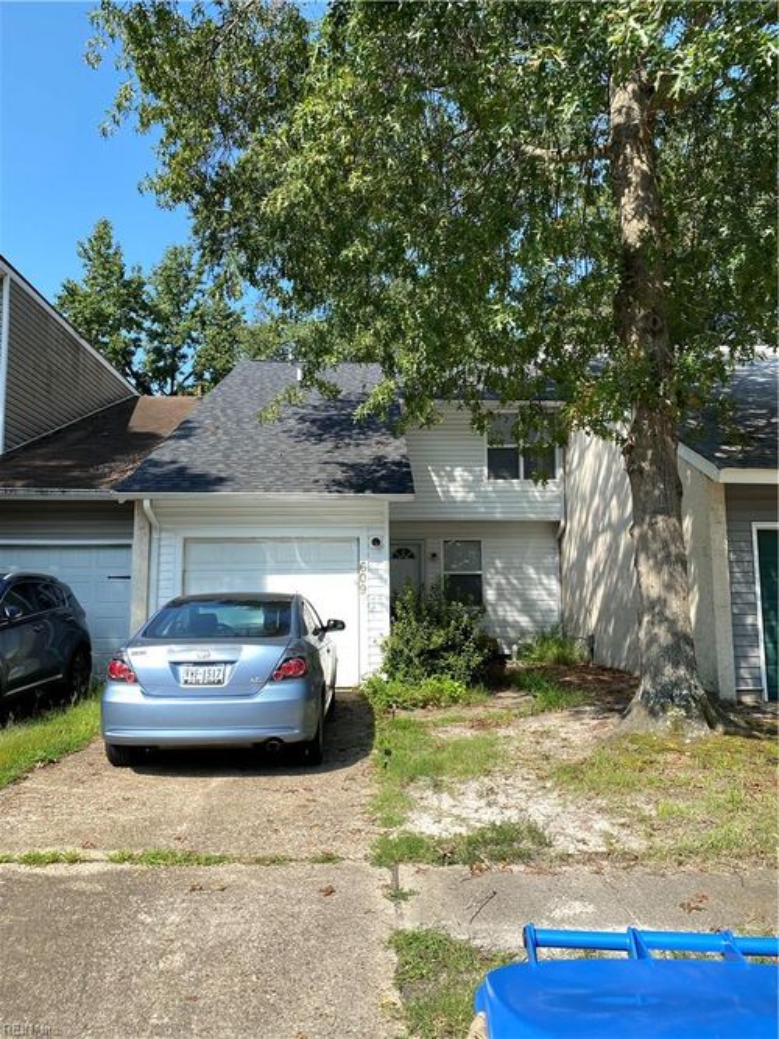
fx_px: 780
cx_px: 390
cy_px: 520
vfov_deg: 67.3
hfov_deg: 53.0
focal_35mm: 26
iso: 32
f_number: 1.8
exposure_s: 1/1543
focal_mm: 4.25
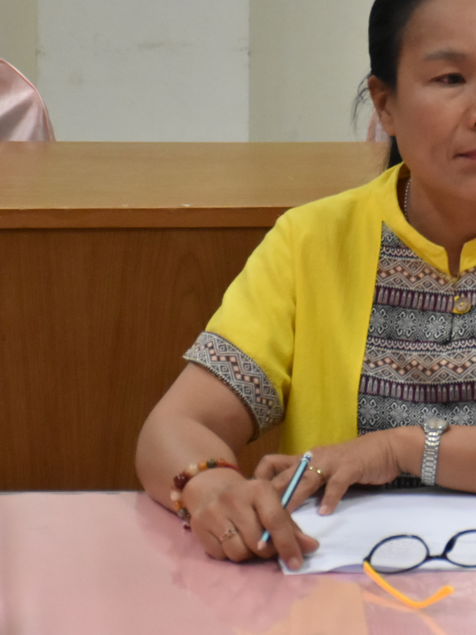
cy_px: 204
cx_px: 710
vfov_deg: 10.1
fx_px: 3594
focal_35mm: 196
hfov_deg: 7.4
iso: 3200
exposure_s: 1/250
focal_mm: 60
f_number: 5
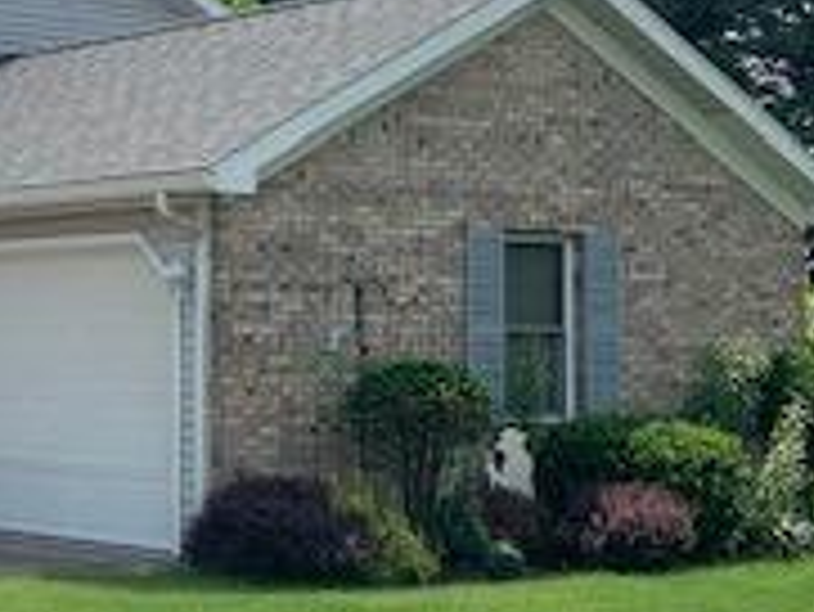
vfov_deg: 16.1
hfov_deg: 20.0
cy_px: 324
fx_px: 2165
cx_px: -157
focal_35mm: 92
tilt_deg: +1.5
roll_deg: -0.4
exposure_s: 1/3650
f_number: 1.8
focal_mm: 4.25
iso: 25
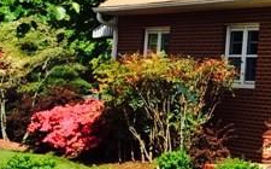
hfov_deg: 12.5
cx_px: 561
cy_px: 23
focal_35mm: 145
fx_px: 1070
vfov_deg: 9.0
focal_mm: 4.12
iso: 32
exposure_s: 1/1642
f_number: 2.2
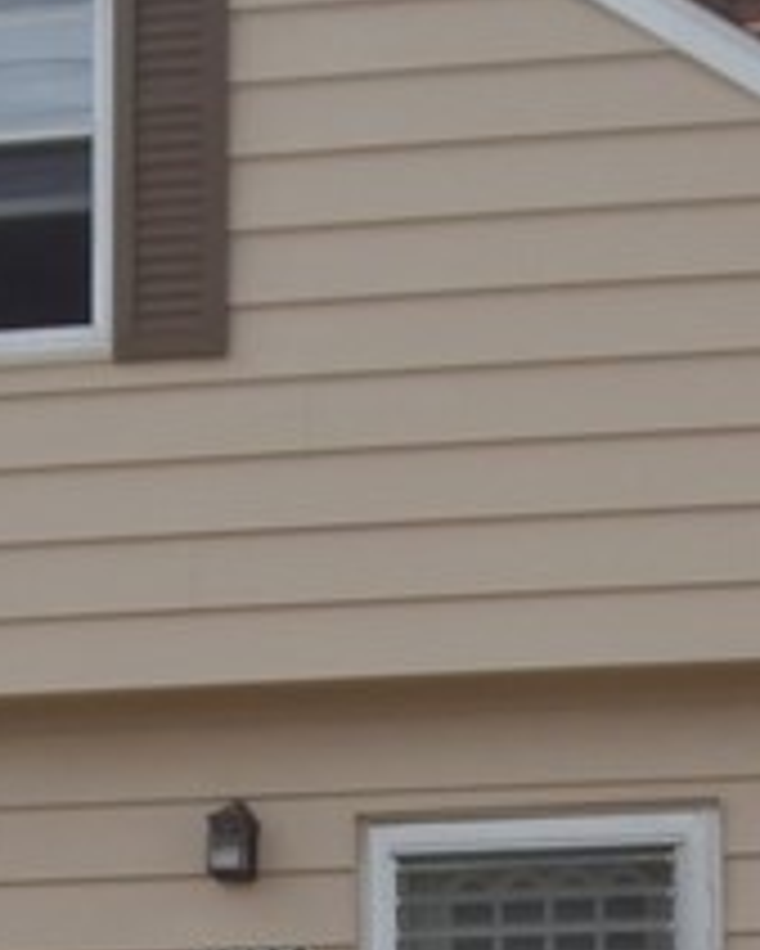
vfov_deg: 13.4
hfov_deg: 10.9
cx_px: 549
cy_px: 891
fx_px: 3990
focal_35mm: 142
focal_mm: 5.36
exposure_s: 1/800
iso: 100
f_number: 3.5
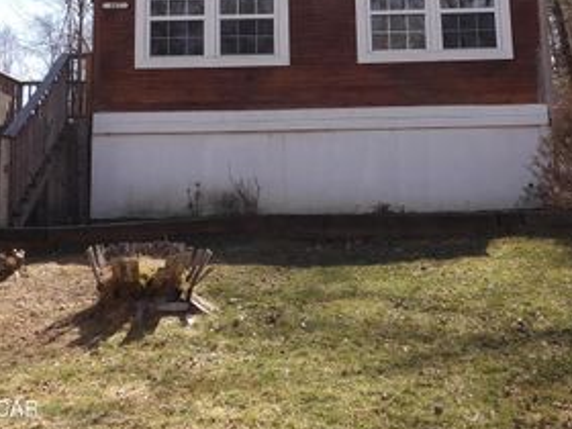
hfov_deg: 38.2
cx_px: 311
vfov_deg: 28.2
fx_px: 826
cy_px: 60
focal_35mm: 50
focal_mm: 5
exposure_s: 1/478
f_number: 3.4
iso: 100
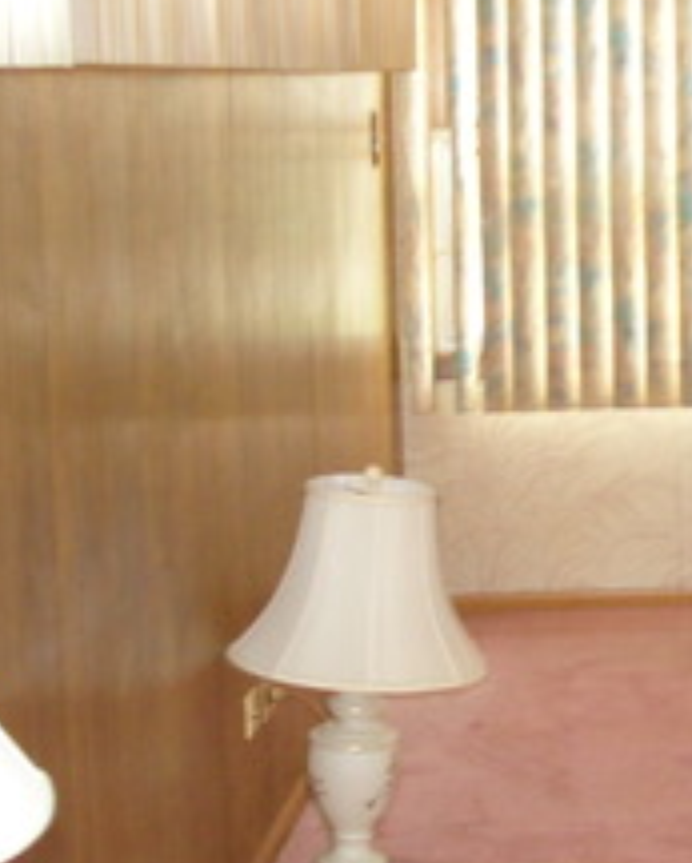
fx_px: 2814
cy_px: 416
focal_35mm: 110
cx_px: 980
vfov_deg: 17.5
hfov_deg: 13.4
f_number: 2.8
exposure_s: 1/40
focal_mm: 7.8
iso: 200
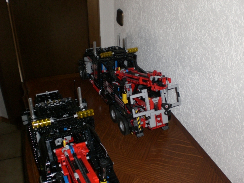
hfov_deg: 49.0
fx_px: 268
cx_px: 122
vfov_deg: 37.7
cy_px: 92
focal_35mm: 38
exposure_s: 1/60
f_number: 3.1
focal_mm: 6.3
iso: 200
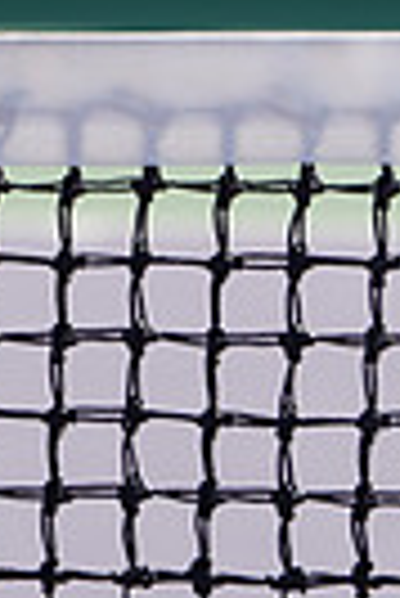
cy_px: -508
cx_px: -169
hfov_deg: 1.1
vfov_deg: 1.6
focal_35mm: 1254
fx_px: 20844
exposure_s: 1/250
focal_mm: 288
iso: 100
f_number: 8
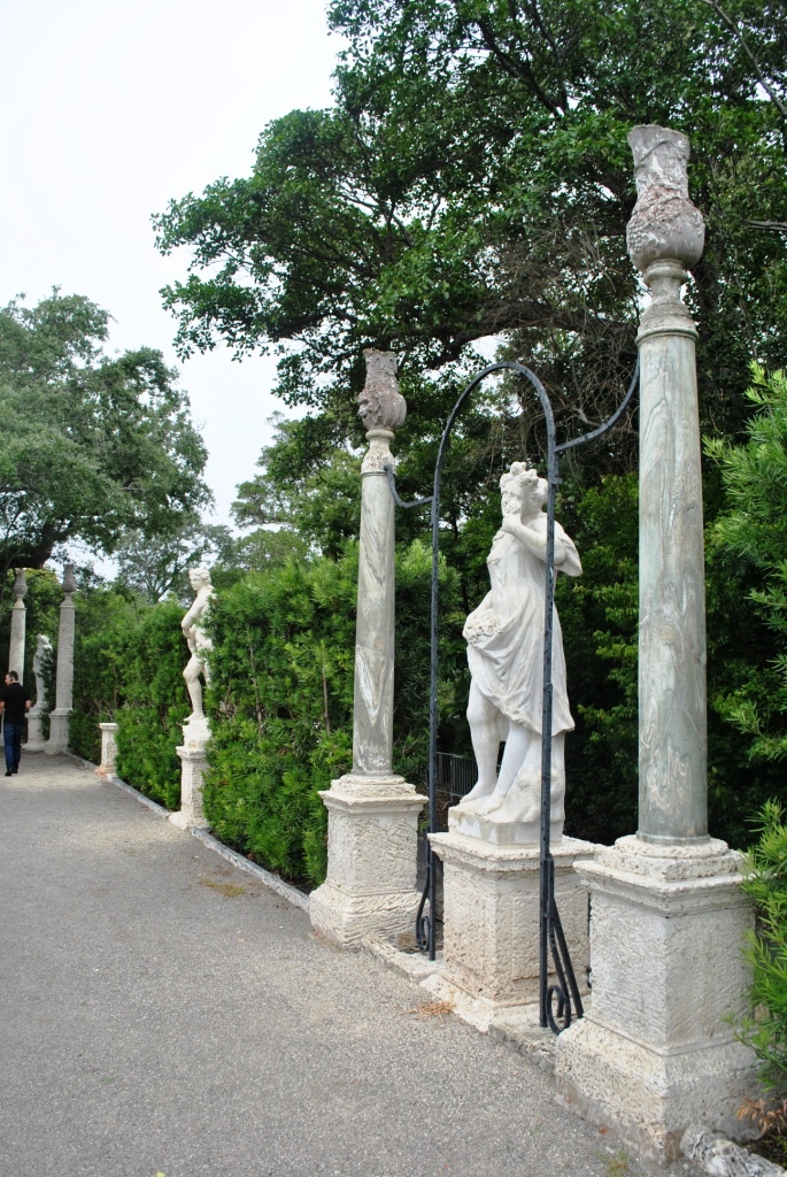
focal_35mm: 27
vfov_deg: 67.3
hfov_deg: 48.0
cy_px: 588
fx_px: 883
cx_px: 394
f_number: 5.6
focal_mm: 18
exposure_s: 1/125
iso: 100
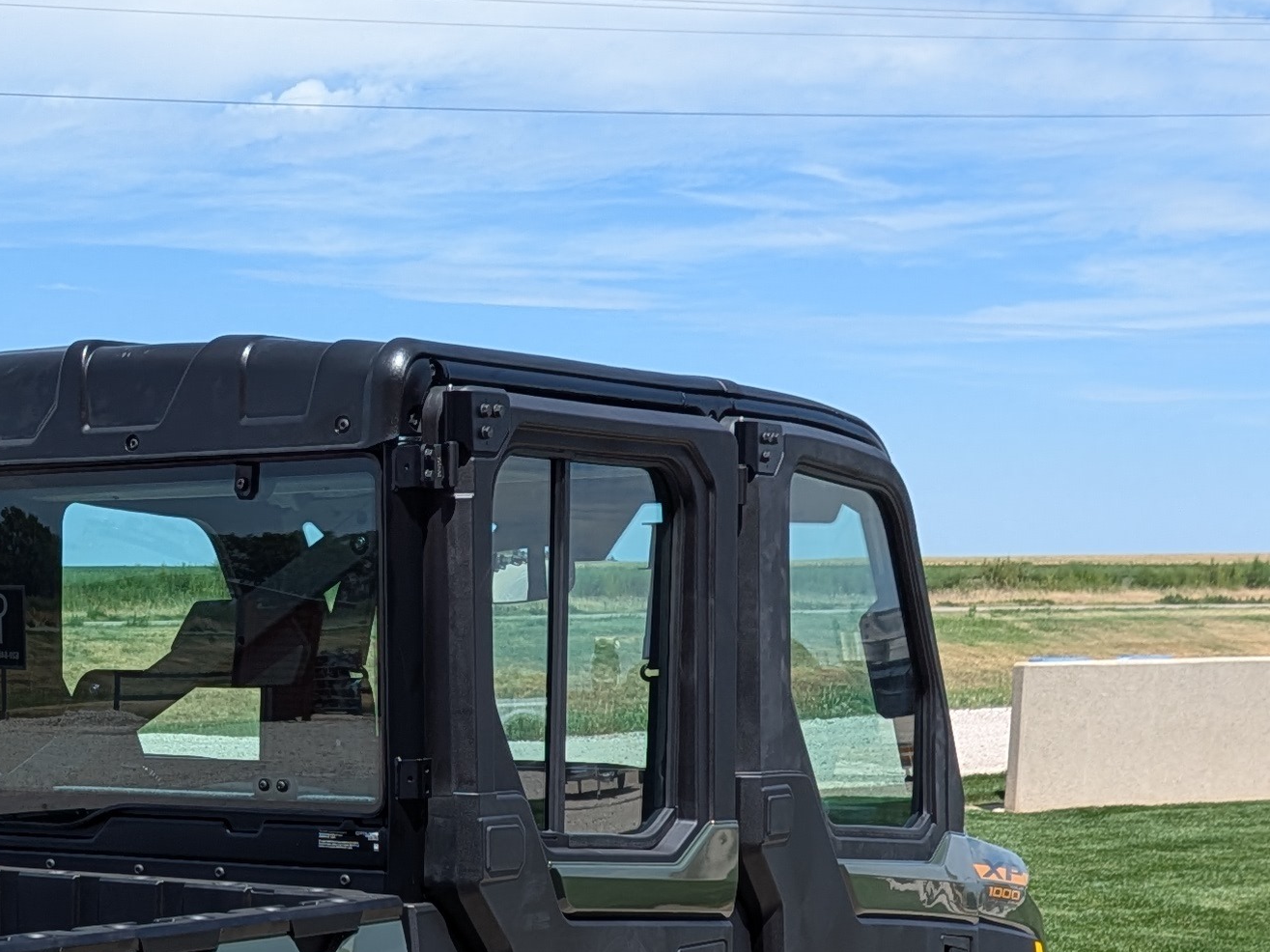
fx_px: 2678
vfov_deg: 18.6
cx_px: -27
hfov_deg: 25.3
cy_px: 1283
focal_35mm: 73
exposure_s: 1/1433
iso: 31
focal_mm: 4.53
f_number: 1.7
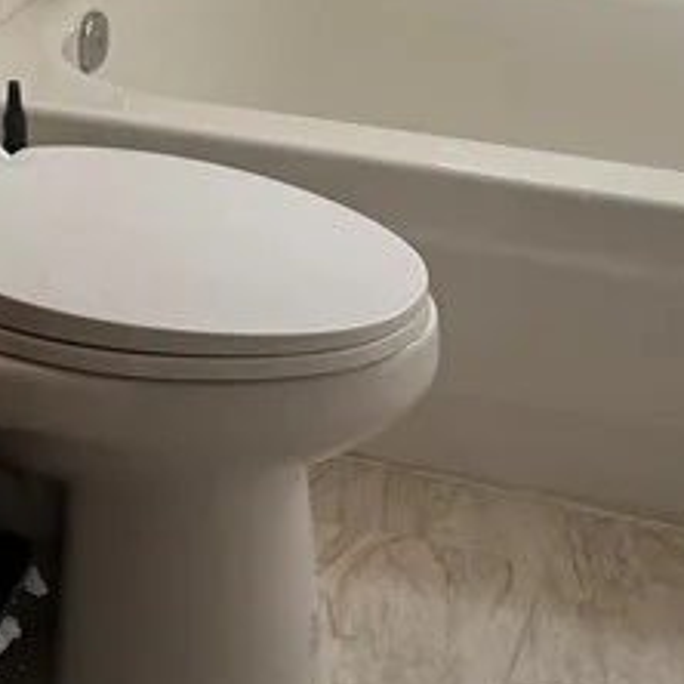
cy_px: -136
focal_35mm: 98
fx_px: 2191
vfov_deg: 17.0
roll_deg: -2.7
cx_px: 234
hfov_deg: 17.7
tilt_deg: -16.0
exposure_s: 1/376
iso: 100
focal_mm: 6.76
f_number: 1.78
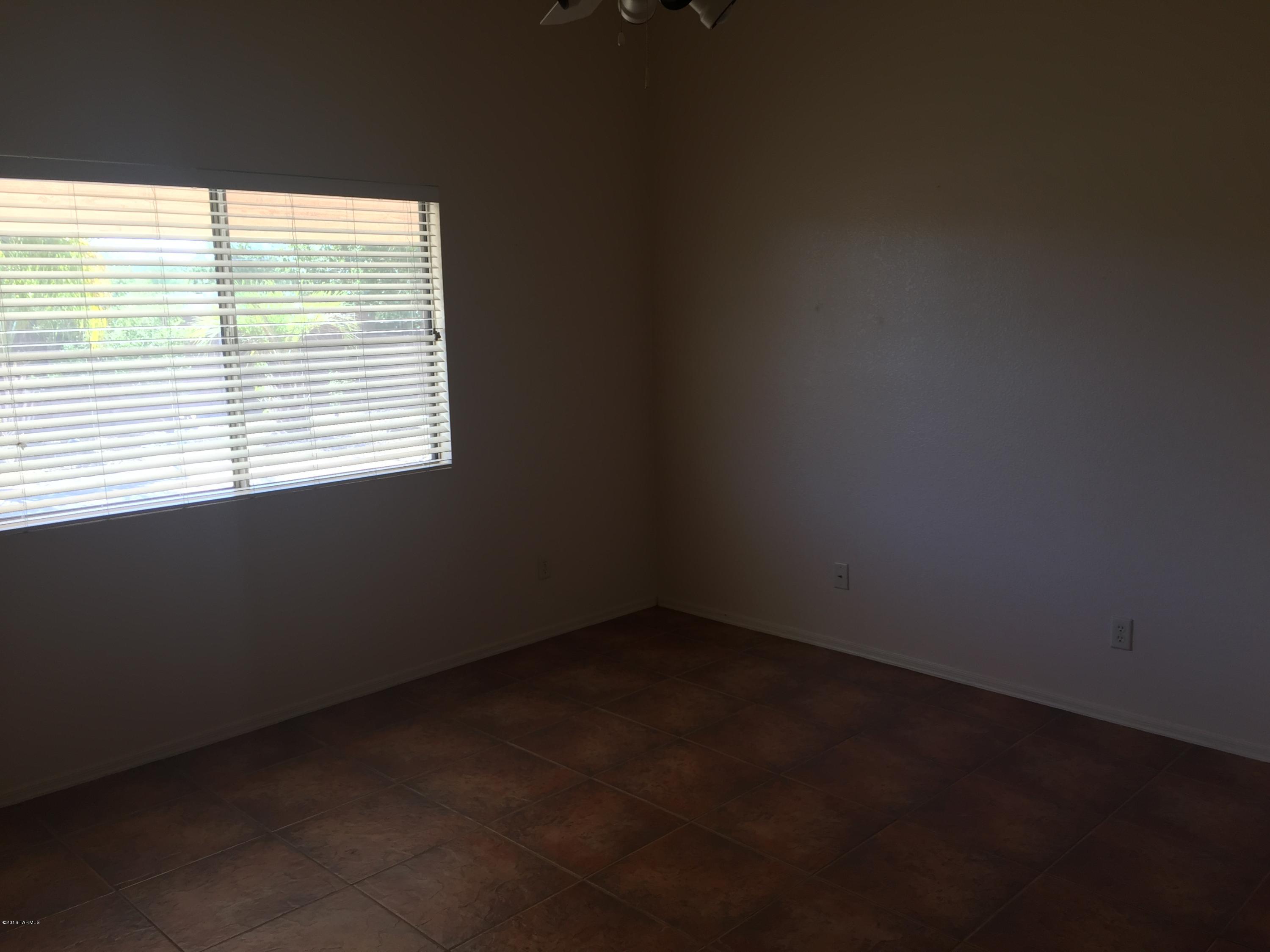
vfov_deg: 48.2
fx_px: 1064
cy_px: 476
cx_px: 635
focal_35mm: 29
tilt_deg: -10.3
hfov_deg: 61.7
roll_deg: -0.5
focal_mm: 4.15
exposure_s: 1/40
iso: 32
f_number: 2.2
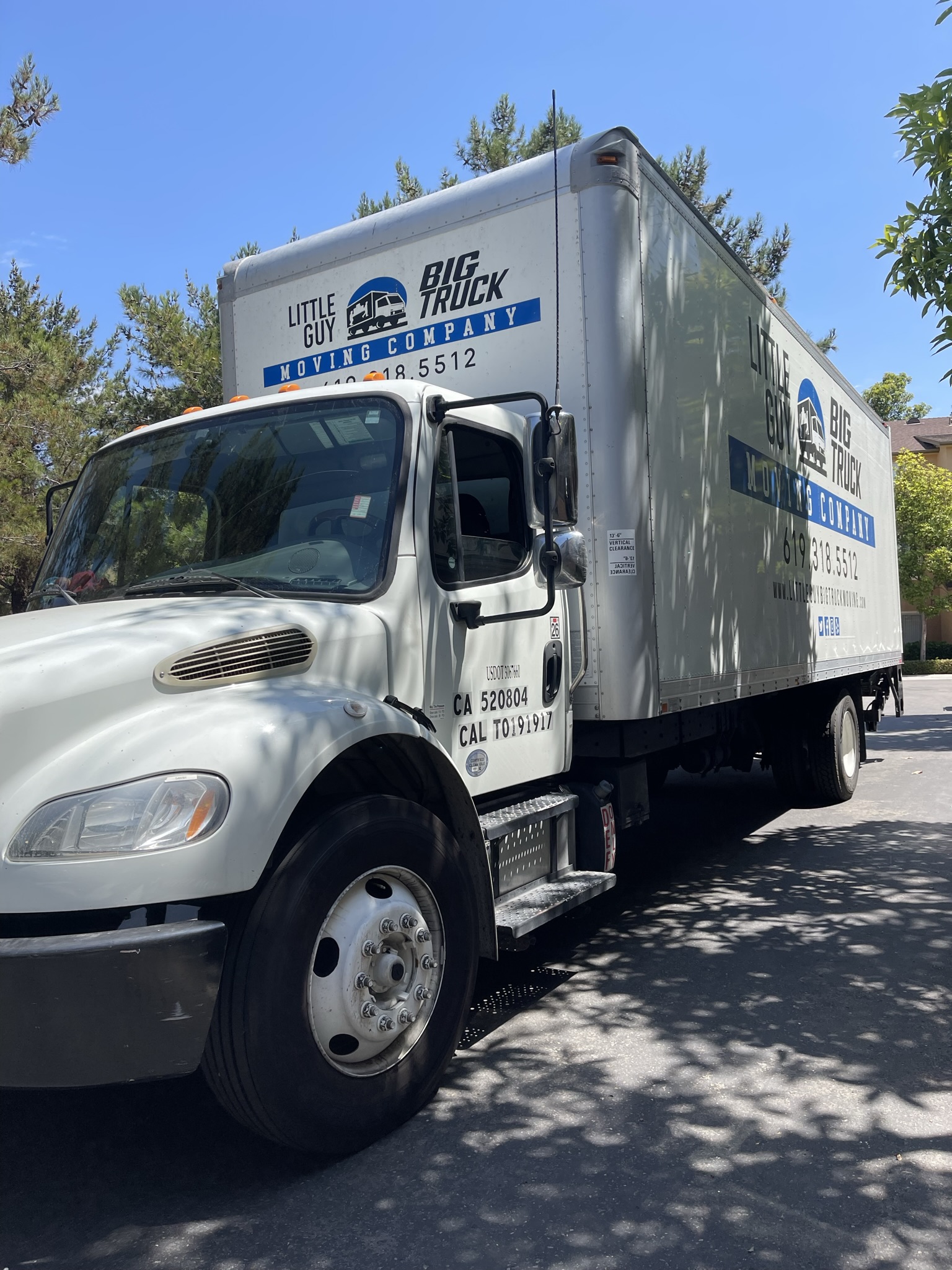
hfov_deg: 53.1
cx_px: 476
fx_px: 953
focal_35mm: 26
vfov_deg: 67.3
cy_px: 635
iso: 32
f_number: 1.6
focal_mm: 5.1
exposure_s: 1/2012
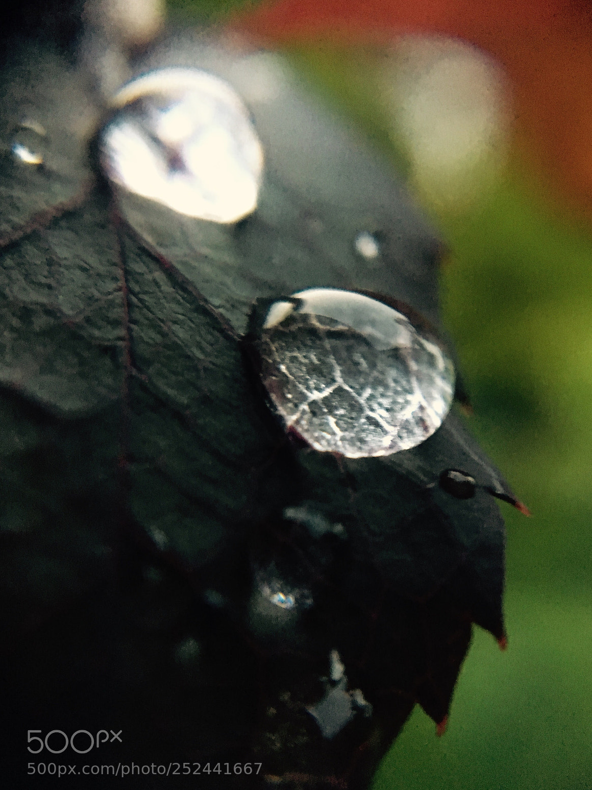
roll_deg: -2.2
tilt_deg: -15.3
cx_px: 302
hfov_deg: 46.8
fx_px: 684
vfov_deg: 60.0
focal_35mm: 30
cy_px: 400
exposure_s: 1/15
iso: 250
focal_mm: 4.15
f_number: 2.2
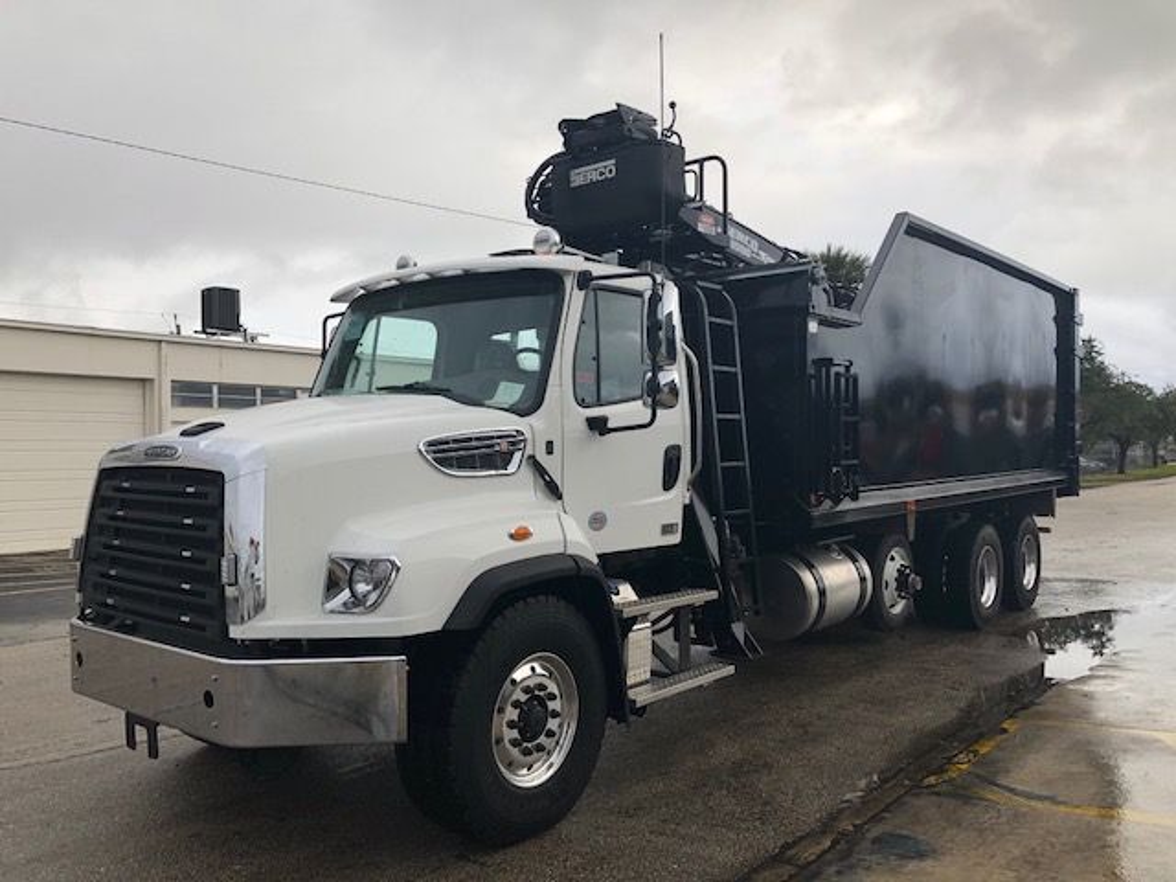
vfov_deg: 49.7
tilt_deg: +1.8
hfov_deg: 63.4
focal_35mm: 28
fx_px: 951
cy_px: 441
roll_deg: +2.0
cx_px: 588
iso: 20
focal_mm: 4
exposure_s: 1/656
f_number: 1.8
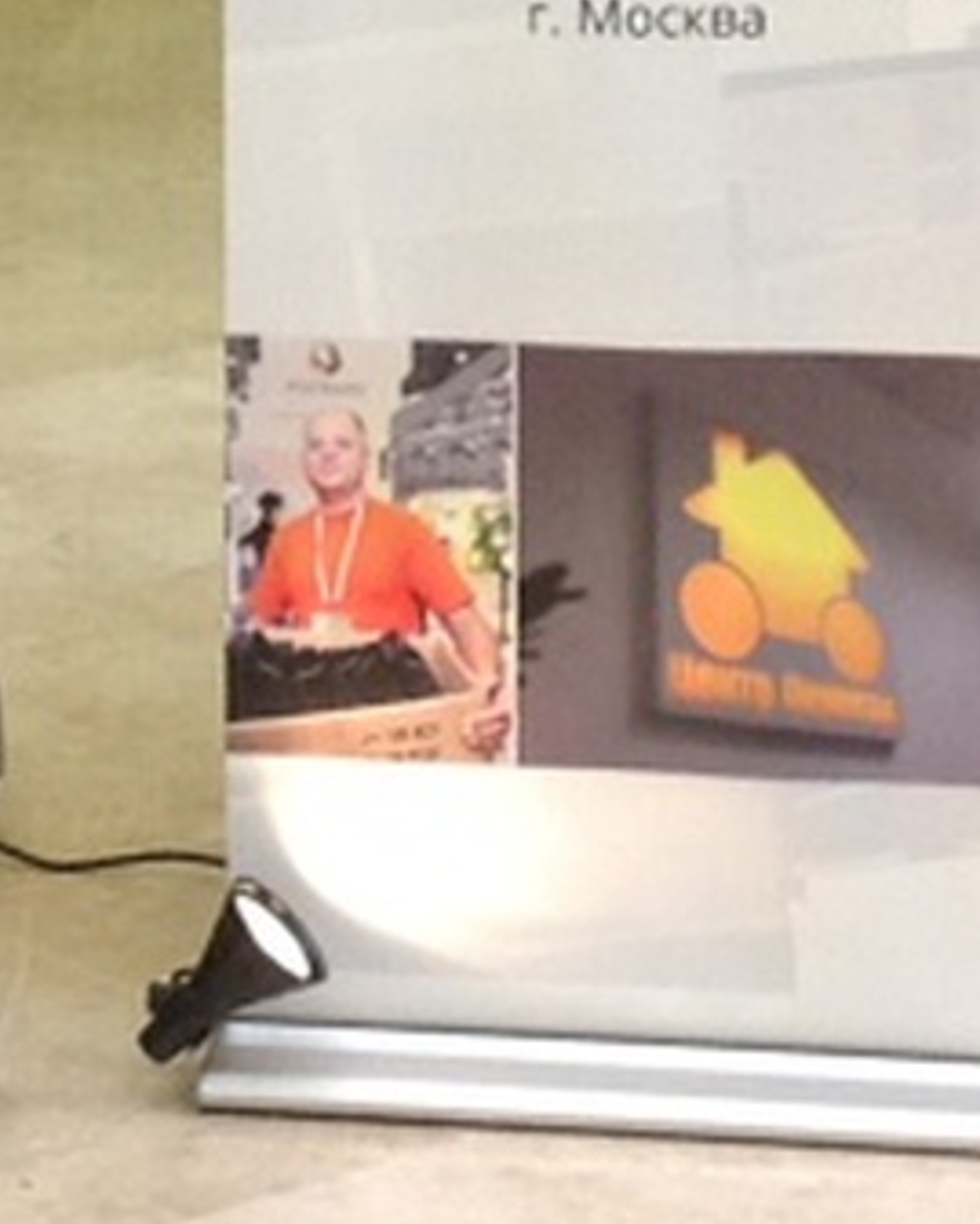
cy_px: -428
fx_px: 7538
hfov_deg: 7.4
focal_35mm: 208
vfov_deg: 9.1
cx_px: 219
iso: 64
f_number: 2.4
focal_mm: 4.28
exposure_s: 1/15
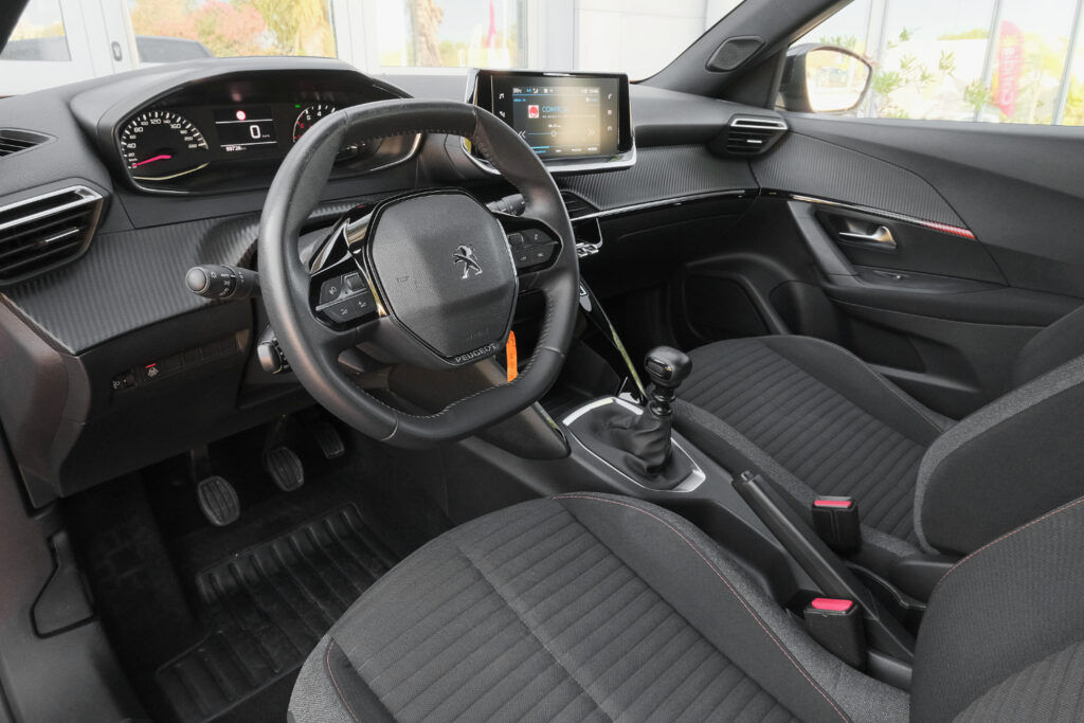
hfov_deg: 73.7
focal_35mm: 24
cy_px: 362
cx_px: 542
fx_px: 723
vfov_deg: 53.1
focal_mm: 16.1
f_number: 9
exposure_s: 1/50
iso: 2000
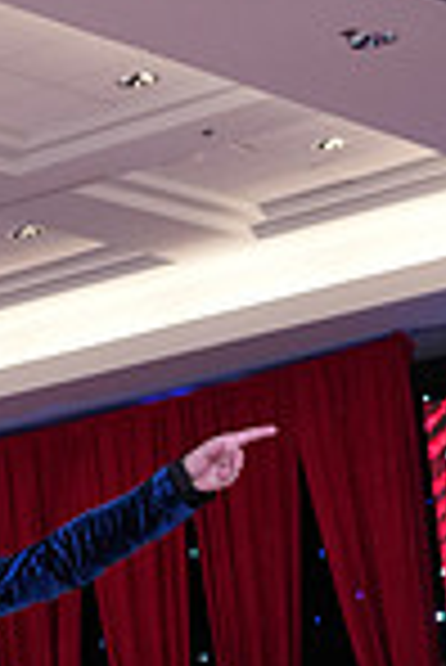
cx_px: -367
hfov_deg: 8.8
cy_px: 914
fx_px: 2762
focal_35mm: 149
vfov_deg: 13.2
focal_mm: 38
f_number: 5
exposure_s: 1/250
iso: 2500
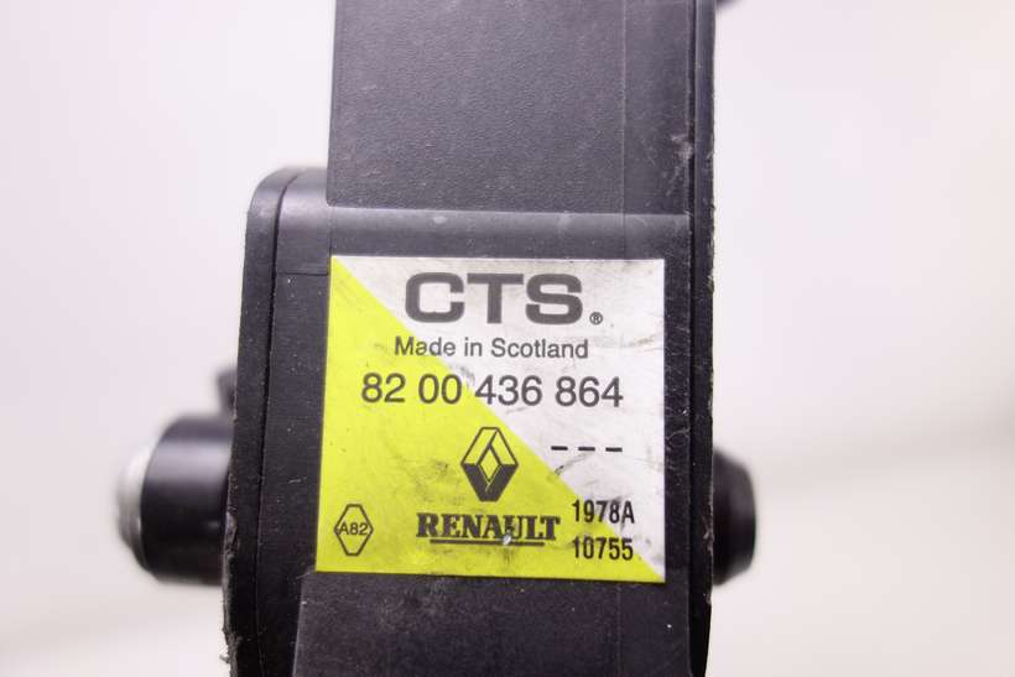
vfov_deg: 46.4
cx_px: 508
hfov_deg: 65.5
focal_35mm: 28
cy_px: 338
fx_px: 790
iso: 125
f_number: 2
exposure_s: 1/100
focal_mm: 10.4
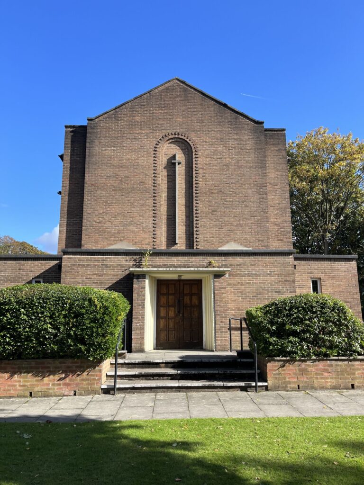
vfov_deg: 67.3
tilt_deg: +12.9
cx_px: 182
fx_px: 365
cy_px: 242
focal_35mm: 26
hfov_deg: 53.1
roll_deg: +1.2
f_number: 1.6
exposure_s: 1/1458
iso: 50
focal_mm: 5.1
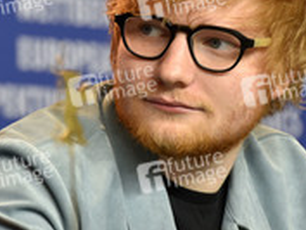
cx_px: 136
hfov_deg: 2.7
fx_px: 6493
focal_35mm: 734
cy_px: 130
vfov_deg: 2.0
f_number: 5.6
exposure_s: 1/160
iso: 1000
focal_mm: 300
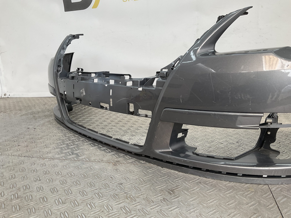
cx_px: 146
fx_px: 244
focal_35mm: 29
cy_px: 109
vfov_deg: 48.2
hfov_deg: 61.7
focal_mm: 3
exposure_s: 1/146
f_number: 1.8
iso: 16
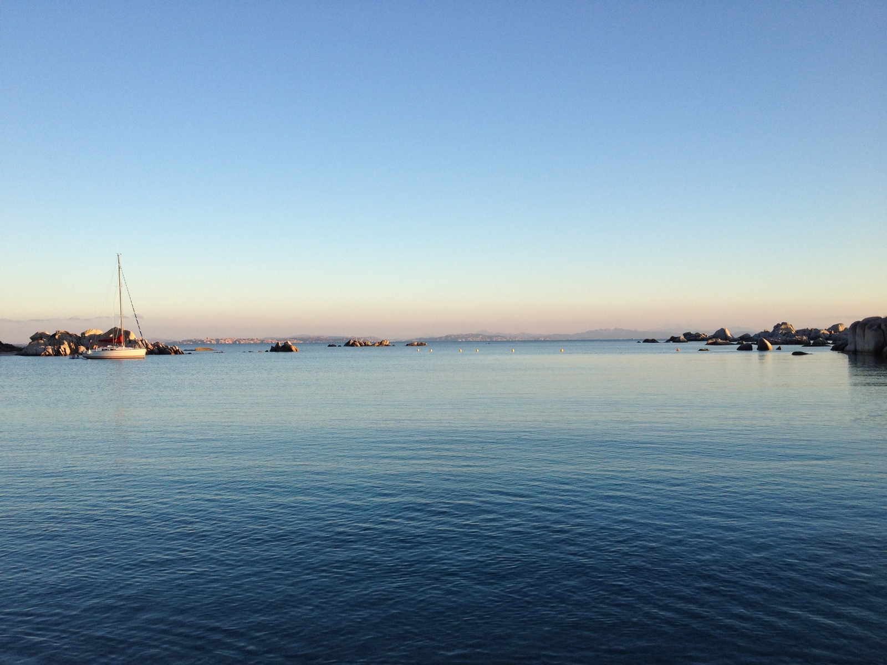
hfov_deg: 52.6
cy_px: 332
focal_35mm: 35
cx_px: 444
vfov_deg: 40.7
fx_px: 897
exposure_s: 1/587
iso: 64
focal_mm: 4.28
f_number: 2.4
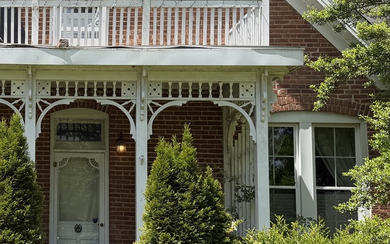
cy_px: 137
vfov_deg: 19.7
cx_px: 23
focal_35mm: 66
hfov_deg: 29.5
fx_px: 702
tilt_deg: +8.0
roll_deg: -1.3
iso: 100
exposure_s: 1/2445
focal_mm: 6.76
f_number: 1.78
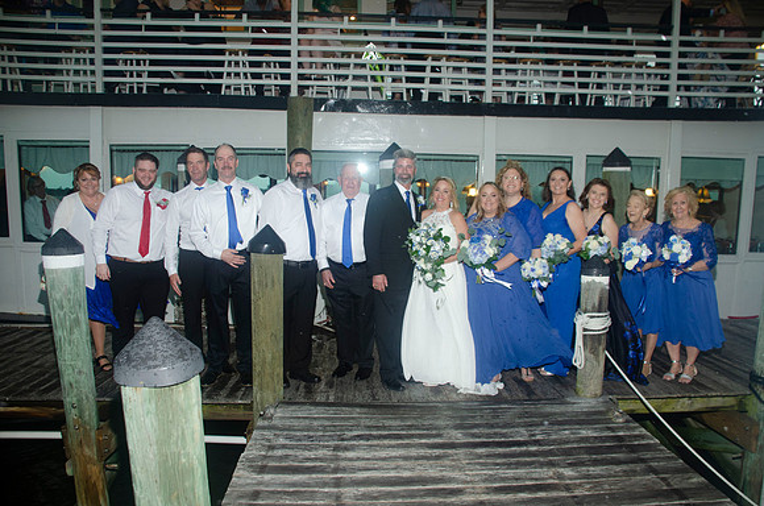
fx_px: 572
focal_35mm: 27
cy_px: 253
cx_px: 382
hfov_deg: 67.5
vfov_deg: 47.7
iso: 400
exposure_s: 1/30
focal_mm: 18
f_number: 5
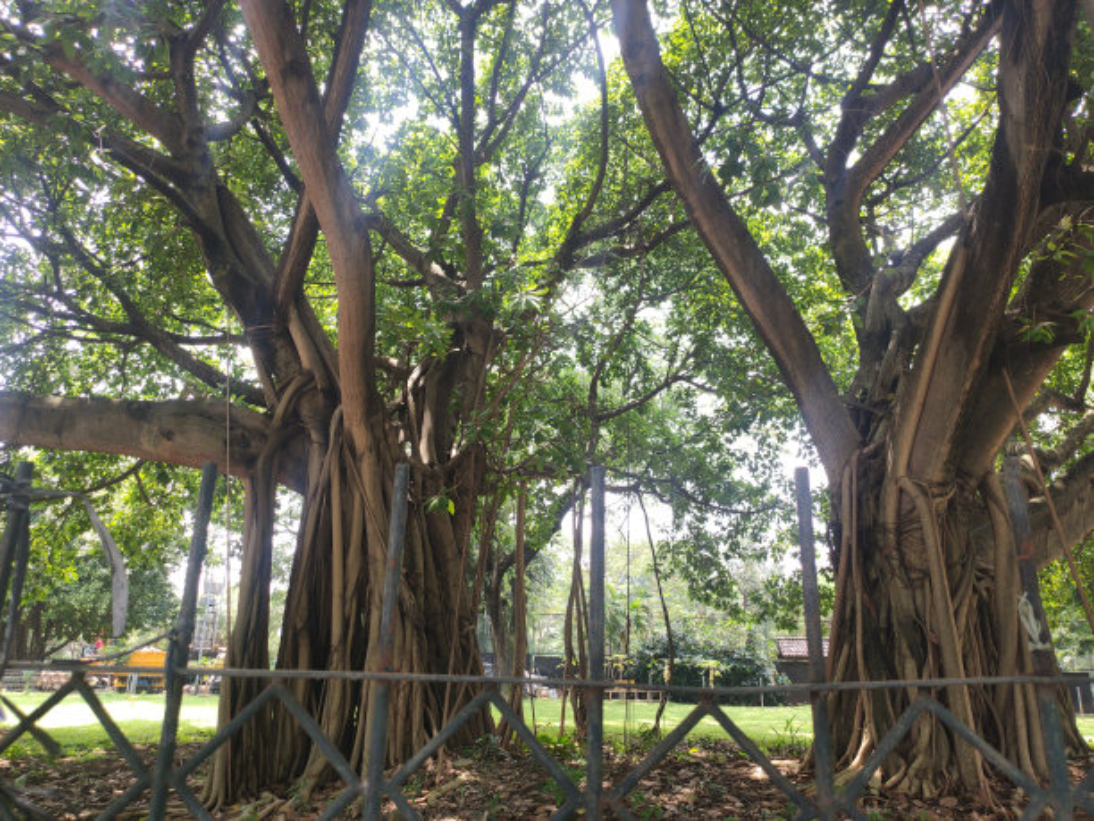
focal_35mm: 26
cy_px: 410
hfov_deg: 67.3
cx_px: 547
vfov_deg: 53.1
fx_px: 822
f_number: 1.75
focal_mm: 4.75
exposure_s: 1/100
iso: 100
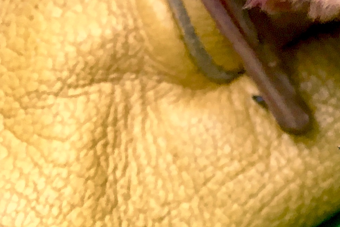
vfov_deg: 10.8
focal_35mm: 125
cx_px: 661
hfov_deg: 14.0
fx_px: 1181
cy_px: -32
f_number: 2.2
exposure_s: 1/30
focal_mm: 4.15
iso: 32
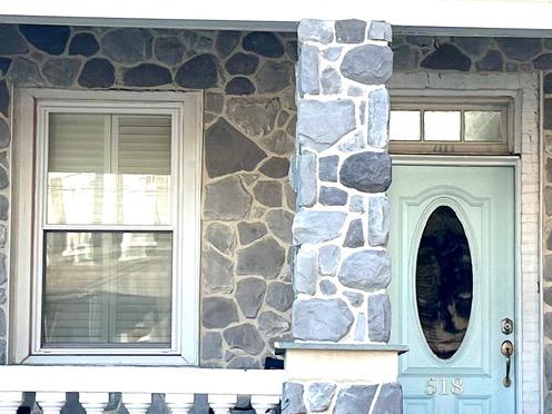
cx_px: 355
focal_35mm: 99
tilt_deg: +6.7
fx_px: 1579
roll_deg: +0.2
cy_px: 249
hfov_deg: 19.8
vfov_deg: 14.9
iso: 80
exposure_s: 1/3247
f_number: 1.78
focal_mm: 6.86
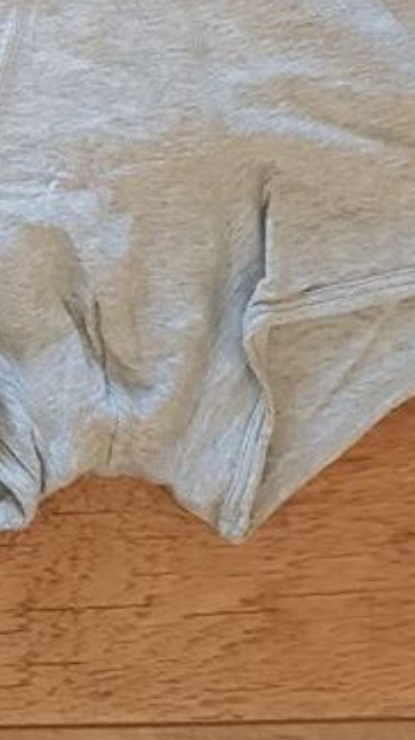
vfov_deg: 21.7
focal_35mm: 88
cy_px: -237
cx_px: -274
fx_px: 1723
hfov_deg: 12.8
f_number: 1.7
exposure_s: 1/10
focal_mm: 4.2
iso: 250
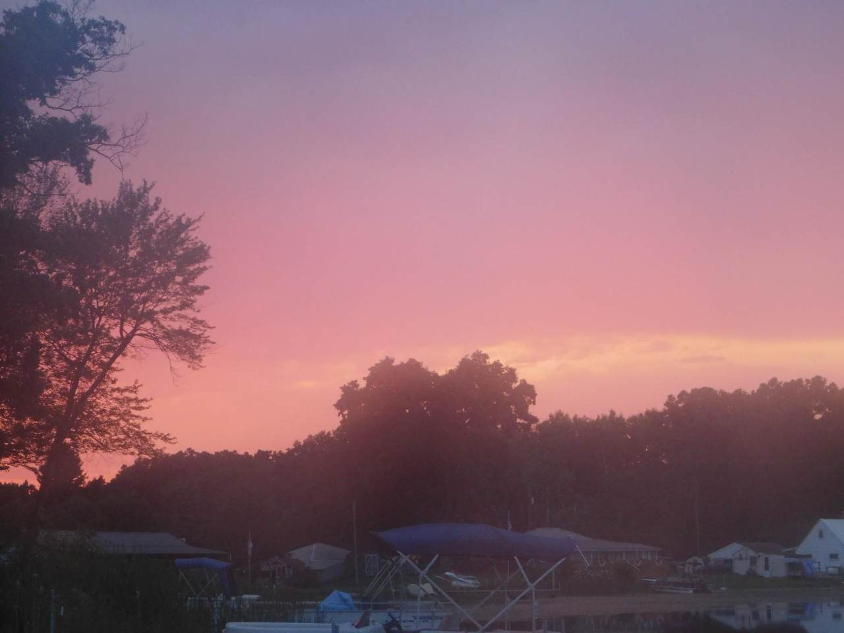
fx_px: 1731
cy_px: 316
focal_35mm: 71
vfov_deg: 20.7
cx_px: 422
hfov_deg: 27.4
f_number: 4.3
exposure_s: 1/30
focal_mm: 12.6
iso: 360
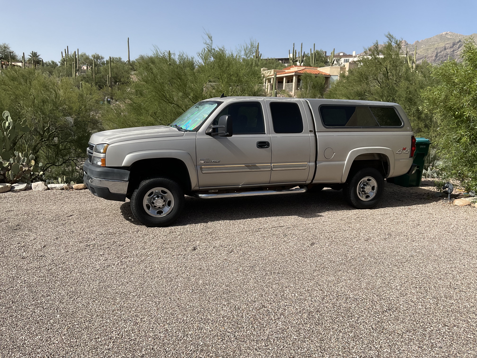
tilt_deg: -9.9
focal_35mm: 29
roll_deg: -3.5
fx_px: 400
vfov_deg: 48.2
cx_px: 238
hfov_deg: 61.7
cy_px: 179
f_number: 1.8
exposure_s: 1/2141
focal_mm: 3
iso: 16
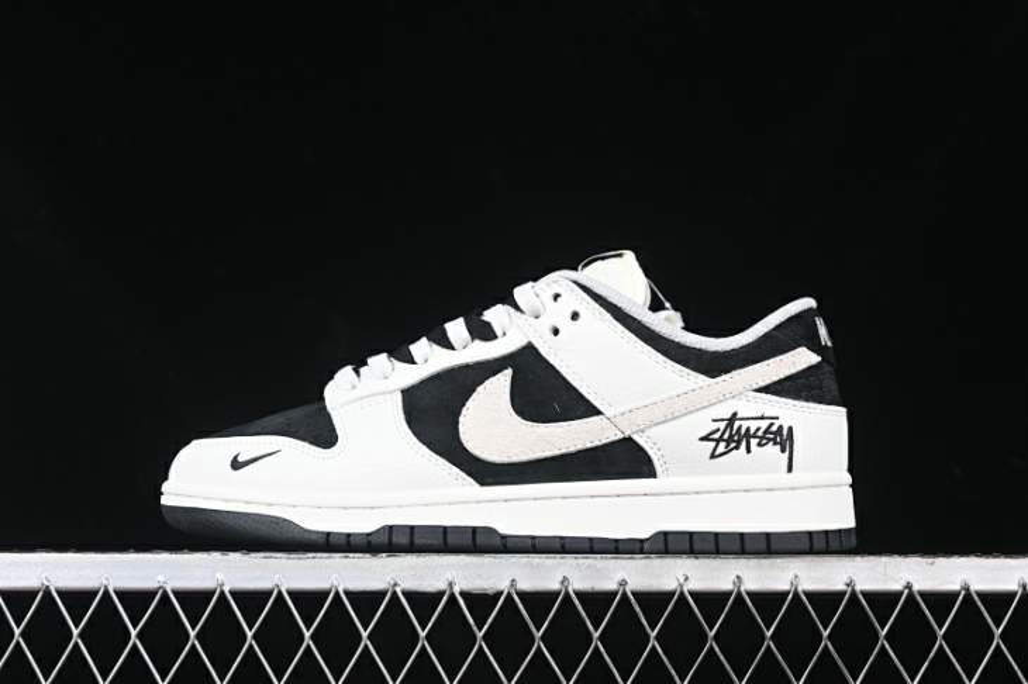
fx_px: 2141
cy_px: 342
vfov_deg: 18.2
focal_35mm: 75
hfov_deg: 27.0
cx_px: 514
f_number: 6.3
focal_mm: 50
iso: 160
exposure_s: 1/60
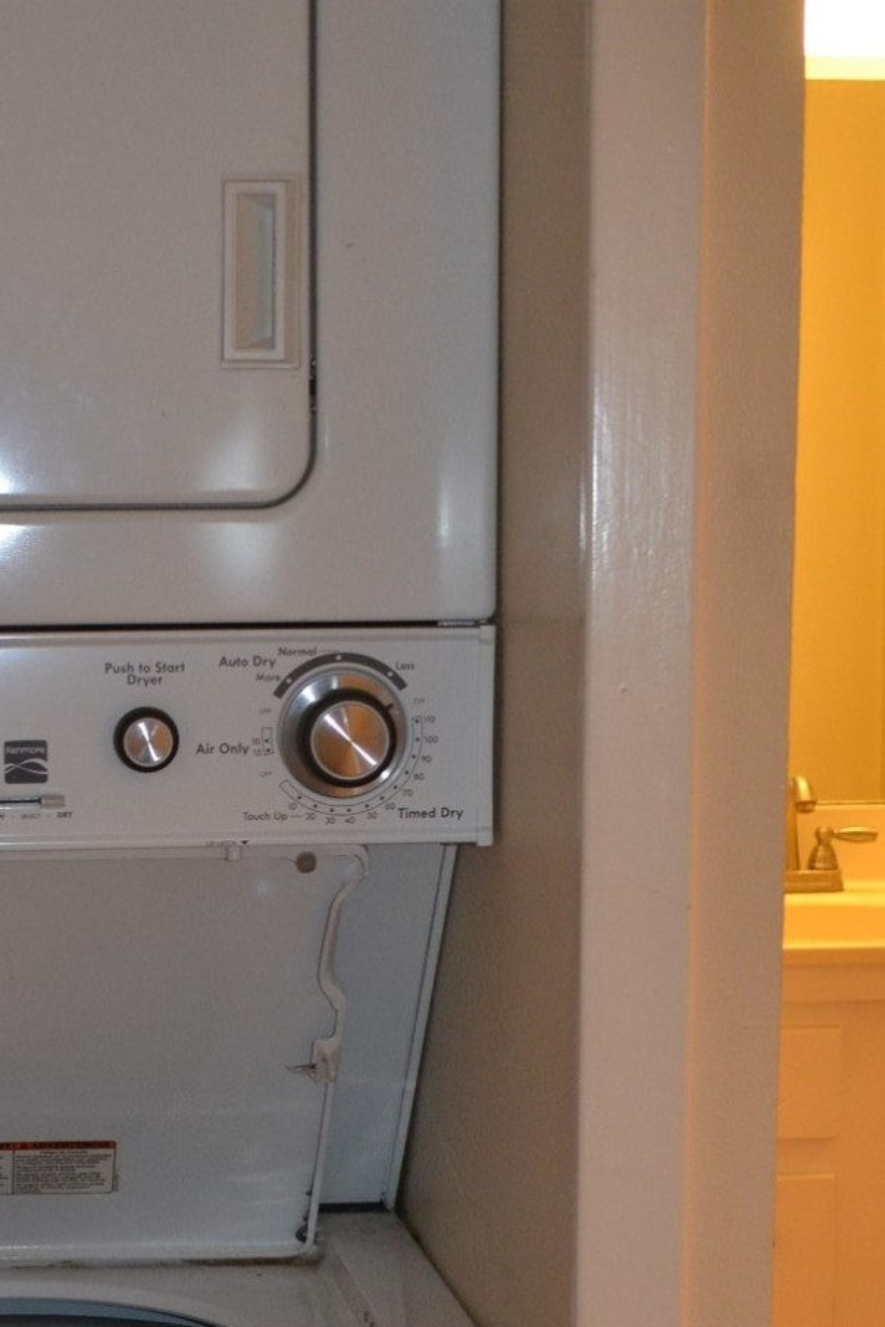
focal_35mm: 79
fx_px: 2911
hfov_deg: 17.2
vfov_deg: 25.2
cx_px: 184
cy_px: 1084
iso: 720
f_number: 3.8
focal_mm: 22
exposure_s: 1/60
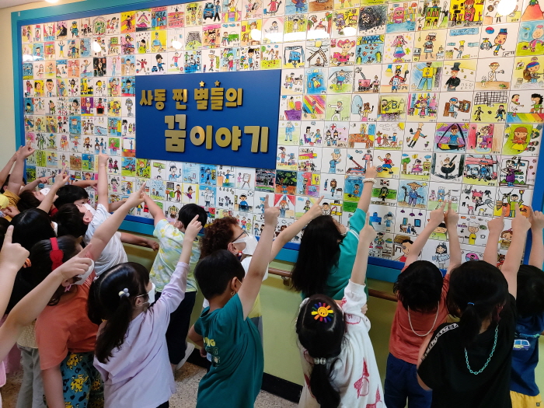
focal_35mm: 25
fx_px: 393
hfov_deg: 69.4
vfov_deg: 54.9
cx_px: 272
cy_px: 204
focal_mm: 4.58
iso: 250
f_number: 2
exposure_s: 1/60
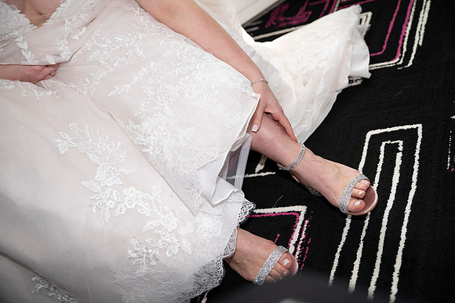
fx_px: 606
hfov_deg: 41.1
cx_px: 228
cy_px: 152
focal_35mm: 48
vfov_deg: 28.0
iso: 1600
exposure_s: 1/1600
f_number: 2.8
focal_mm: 48
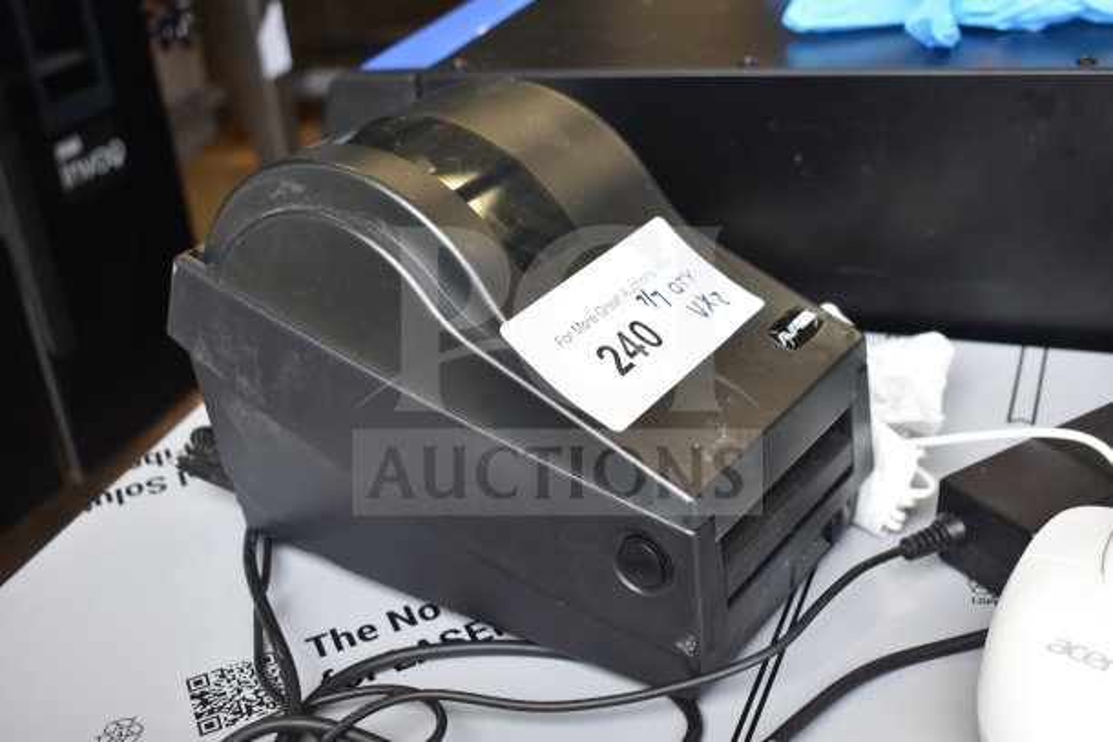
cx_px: 556
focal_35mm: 46
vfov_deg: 29.0
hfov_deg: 42.3
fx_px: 1438
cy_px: 371
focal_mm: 31
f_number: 4.2
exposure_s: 1/60
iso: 200
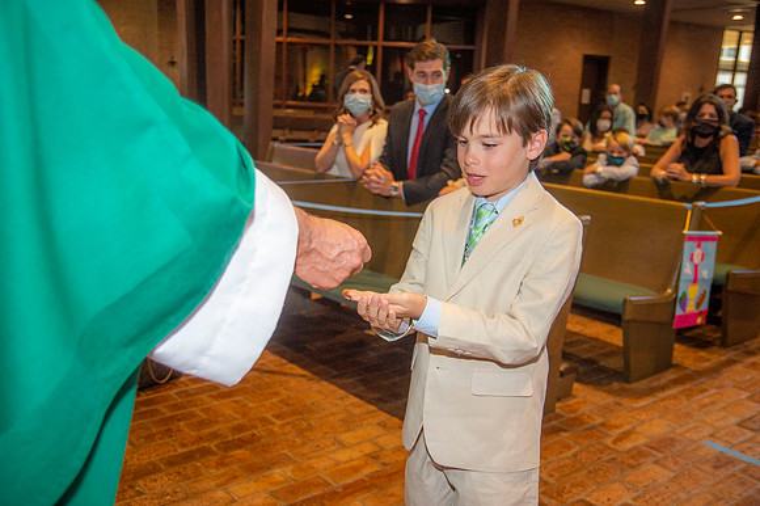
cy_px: 253
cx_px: 380
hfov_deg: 50.7
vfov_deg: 35.0
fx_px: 802
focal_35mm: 38
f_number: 5
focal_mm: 38
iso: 1600
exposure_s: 1/200
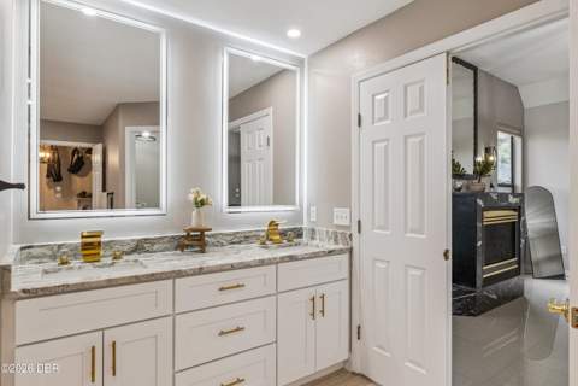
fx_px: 323
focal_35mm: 20
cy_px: 193
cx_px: 289
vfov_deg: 61.7
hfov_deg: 83.7
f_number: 8
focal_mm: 13.4
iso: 400
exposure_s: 1/40
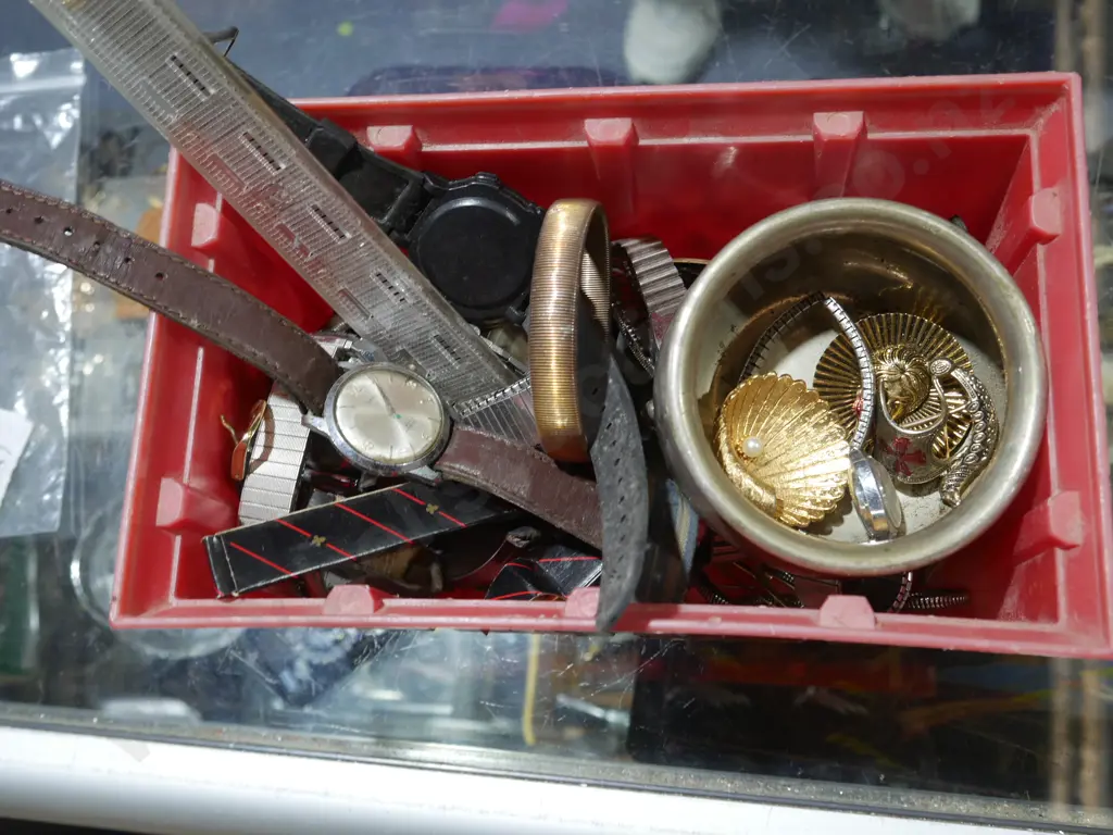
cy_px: 418
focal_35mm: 40
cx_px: 556
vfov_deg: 36.0
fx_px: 1286
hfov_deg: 46.8
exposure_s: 1/60
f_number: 5
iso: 400
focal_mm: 20
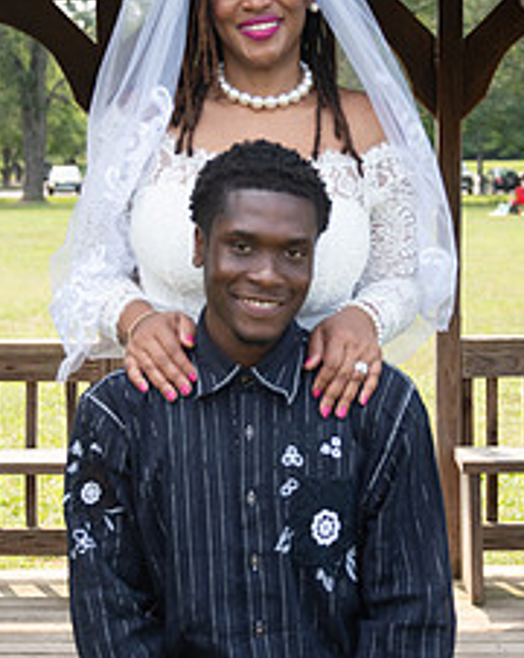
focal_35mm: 103
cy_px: 274
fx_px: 2002
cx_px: 291
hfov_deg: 14.9
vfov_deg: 18.6
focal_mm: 53
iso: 800
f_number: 4.6
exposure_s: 1/1600
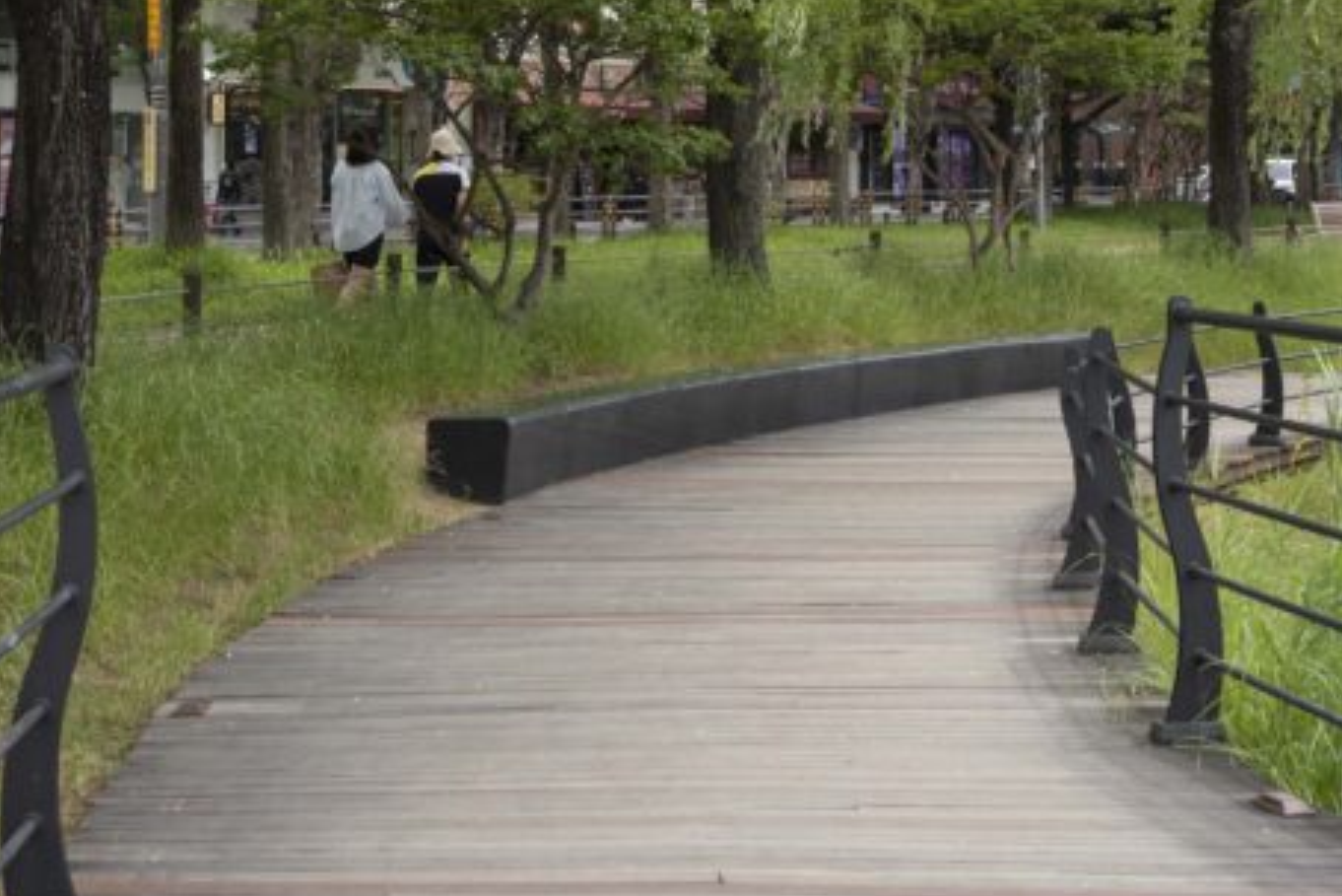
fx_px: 2946
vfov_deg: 16.9
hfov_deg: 25.6
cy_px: -19
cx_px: 828
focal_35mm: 79
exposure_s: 1/100
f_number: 7.1
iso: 100
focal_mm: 35
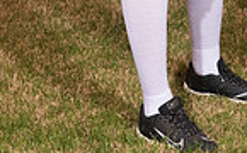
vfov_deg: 6.1
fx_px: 1384
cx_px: 198
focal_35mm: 206
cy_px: -192
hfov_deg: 10.2
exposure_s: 1/320
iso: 800
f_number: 6.3
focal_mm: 65
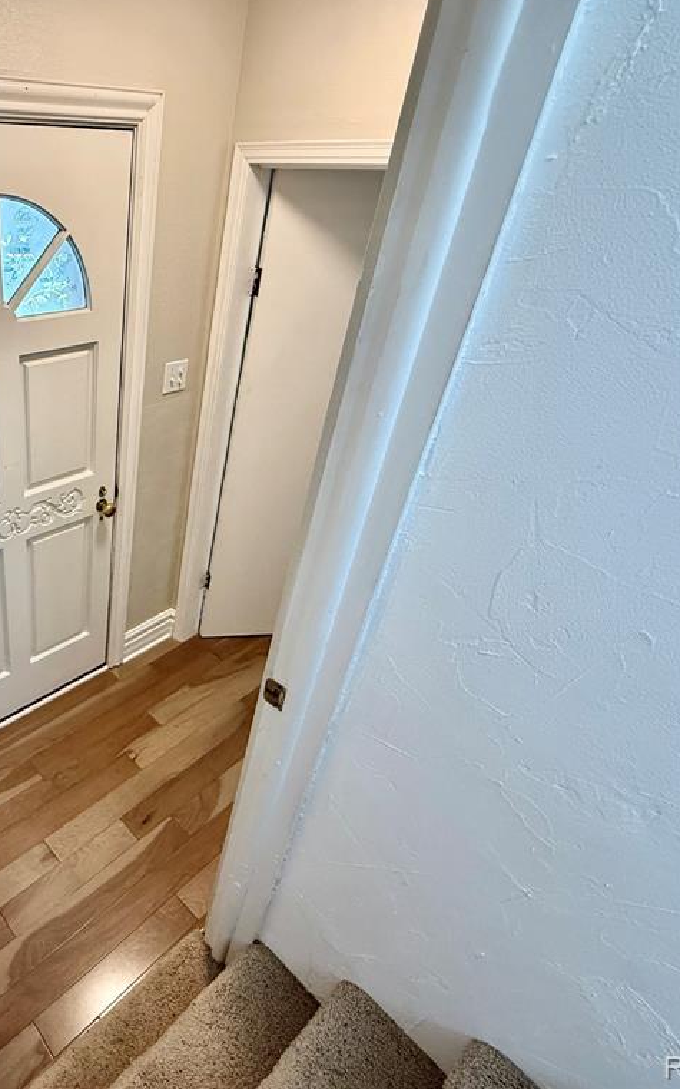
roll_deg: -0.4
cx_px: 76
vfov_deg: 85.1
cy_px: 540
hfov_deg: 52.8
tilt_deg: -32.0
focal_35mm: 20
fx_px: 593
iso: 250
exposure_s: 1/120
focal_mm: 2.22
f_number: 2.2
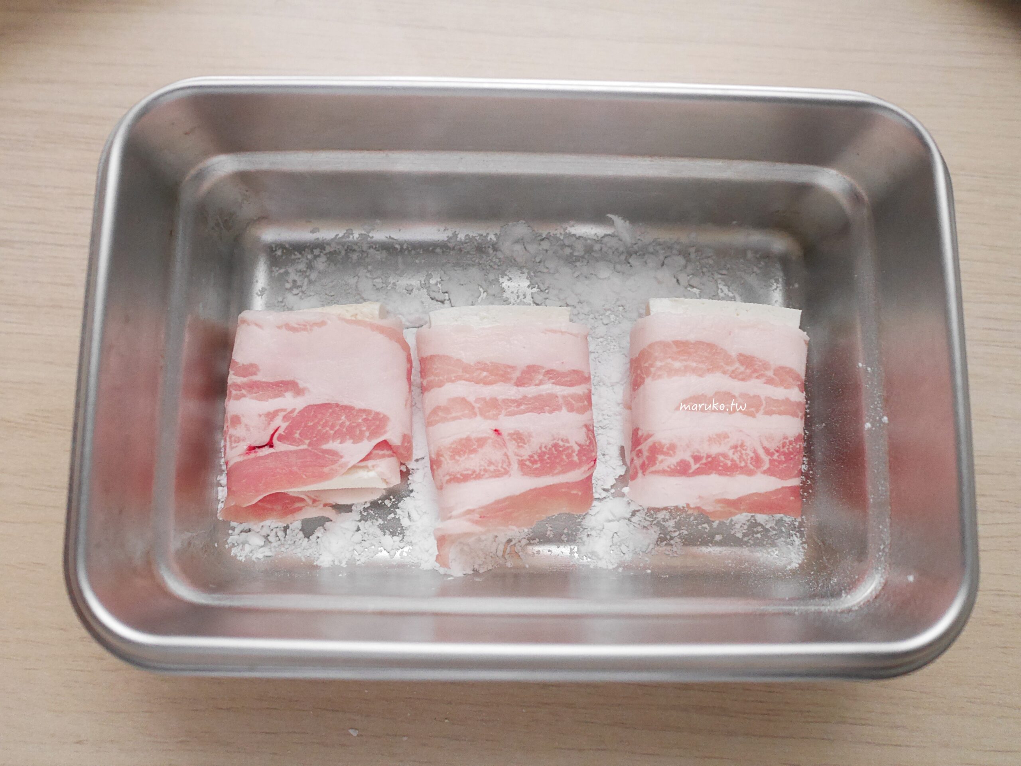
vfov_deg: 46.8
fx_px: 885
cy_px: 383
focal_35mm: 30
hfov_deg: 59.9
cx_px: 510
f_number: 2.5
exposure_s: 1/25
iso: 3200
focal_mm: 15
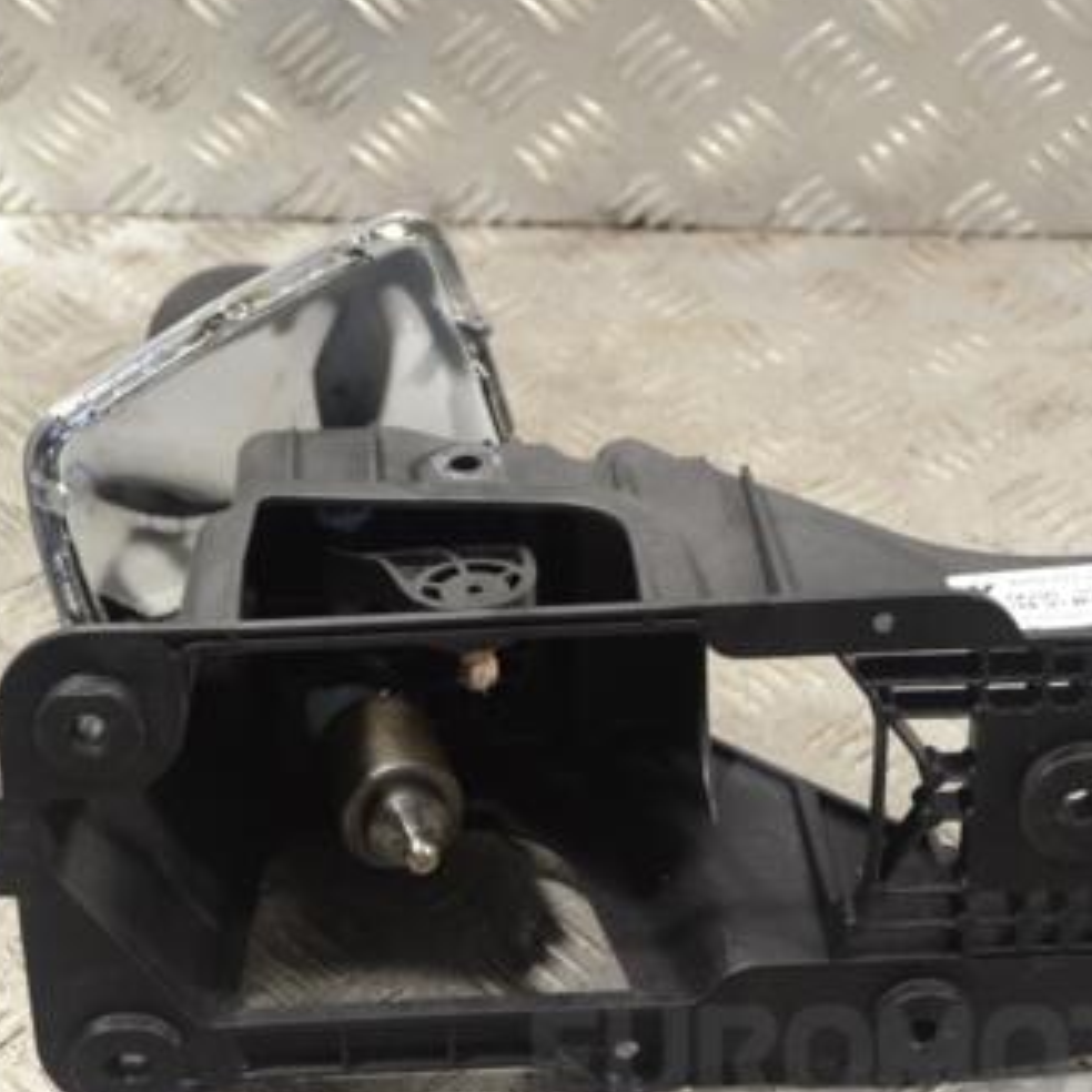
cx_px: 469
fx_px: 2998
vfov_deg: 20.6
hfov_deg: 20.6
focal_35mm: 84
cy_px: 613
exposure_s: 1/30
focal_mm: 36
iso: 250
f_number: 5
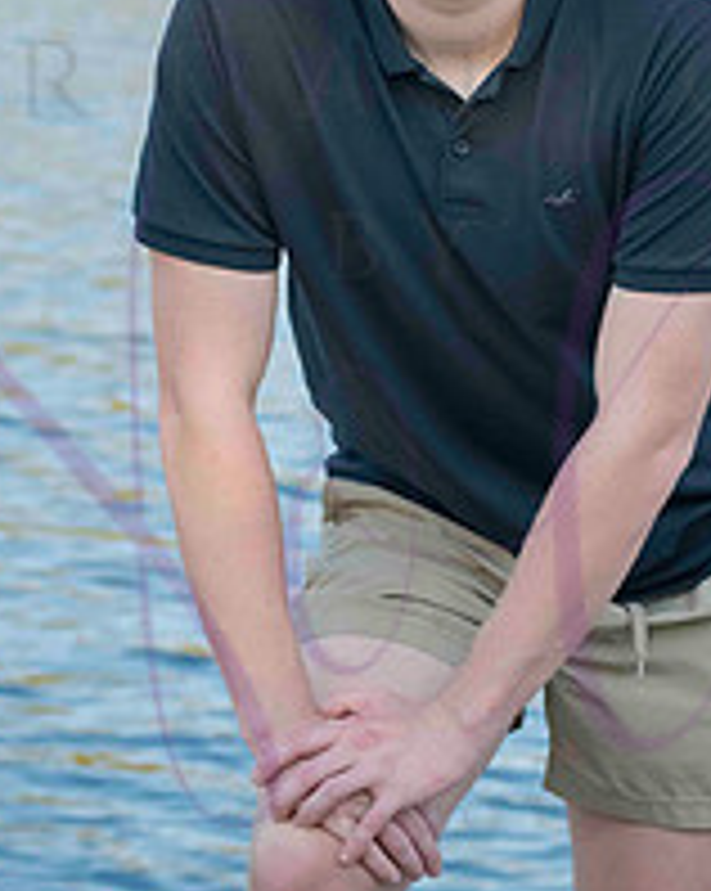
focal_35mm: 171
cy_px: 238
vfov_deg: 11.3
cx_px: 464
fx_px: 4505
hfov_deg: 9.0
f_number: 7.1
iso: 800
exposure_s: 1/640
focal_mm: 80
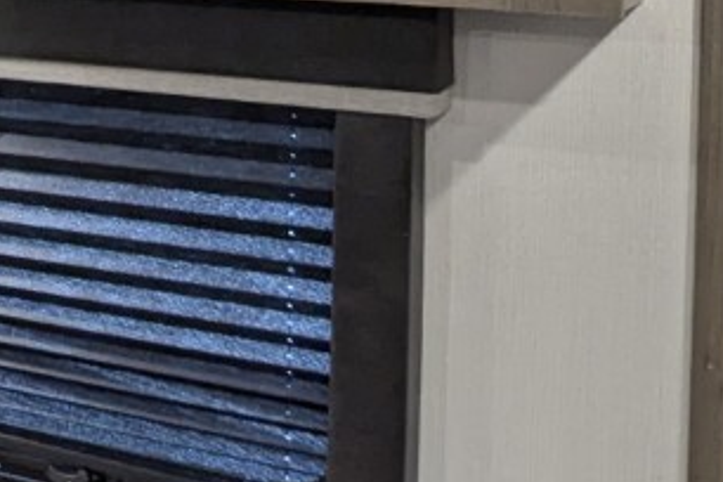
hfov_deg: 23.6
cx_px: -209
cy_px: -92
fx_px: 1526
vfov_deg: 17.2
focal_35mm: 76
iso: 282
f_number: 2.2
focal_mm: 2.35
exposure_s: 1/51.1
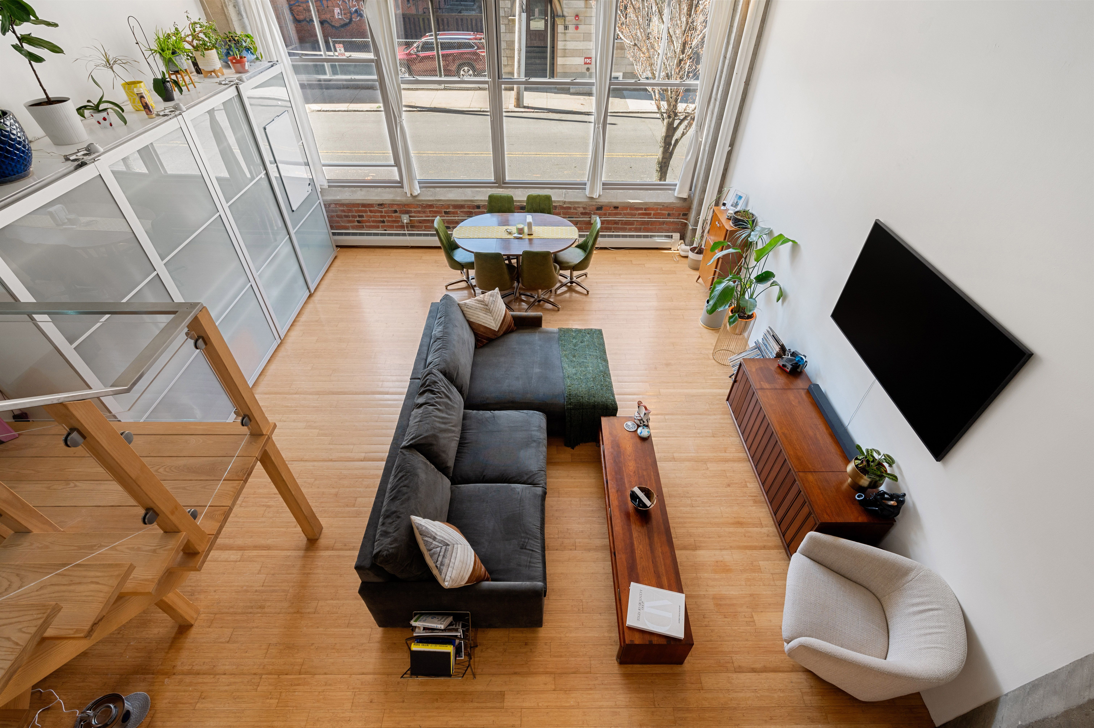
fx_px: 486
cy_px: 364
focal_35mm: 16
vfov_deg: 73.7
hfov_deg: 96.8
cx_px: 547
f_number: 8
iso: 400
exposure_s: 1/8
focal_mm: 16
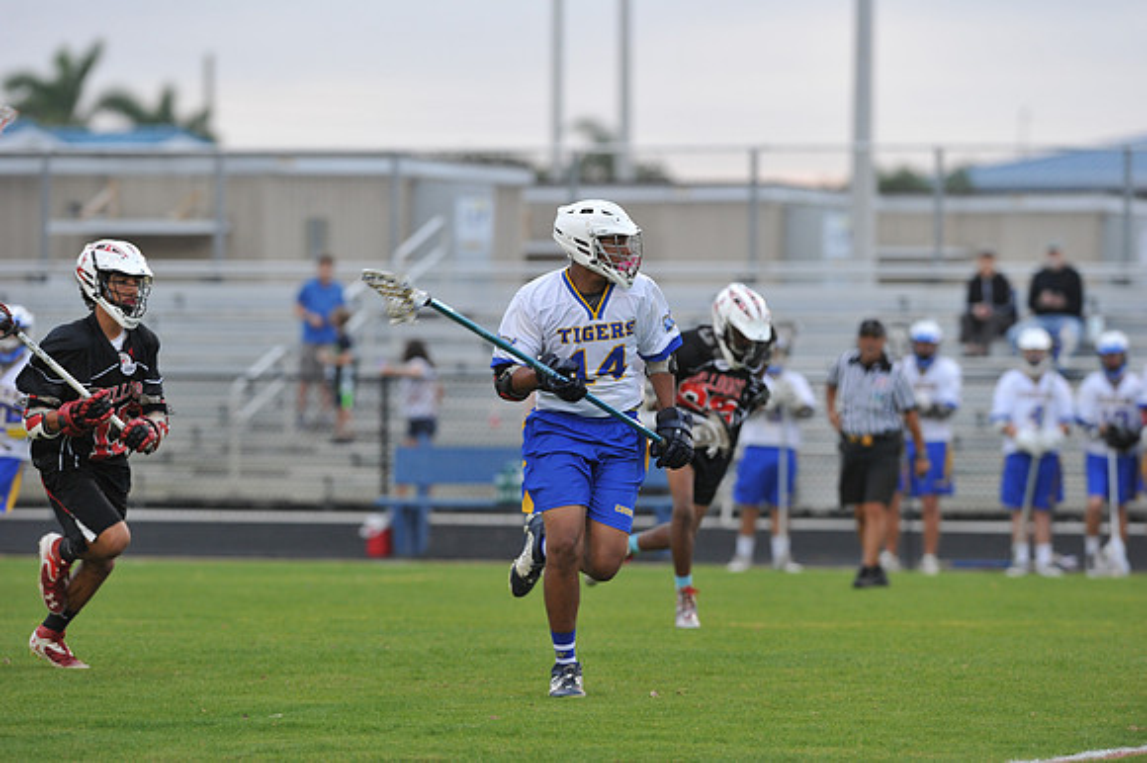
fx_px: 9553
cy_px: 382
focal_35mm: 300
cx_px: 574
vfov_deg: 4.6
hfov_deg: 6.9
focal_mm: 300
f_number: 5
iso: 1250
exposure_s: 1/400
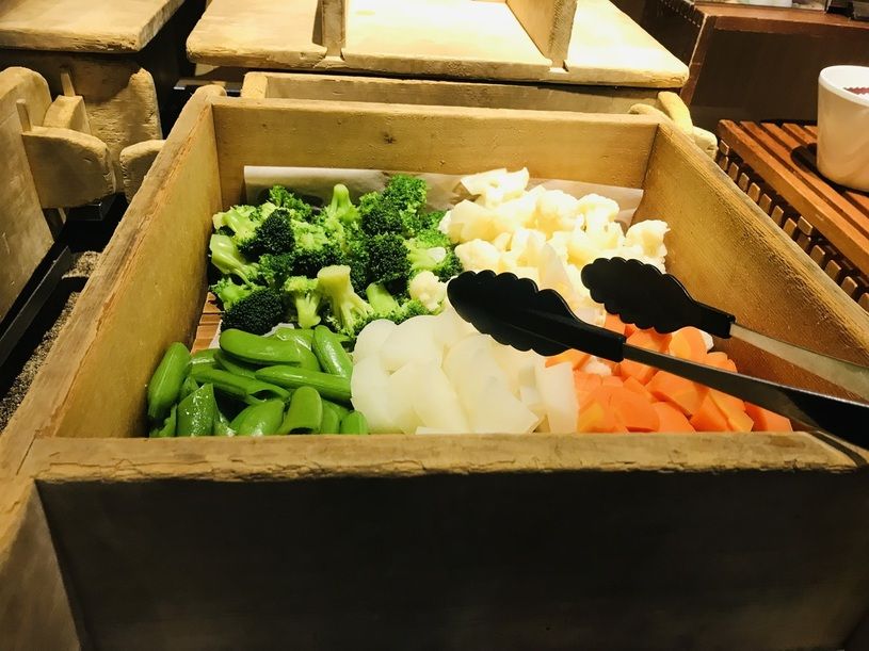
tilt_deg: -36.4
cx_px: 434
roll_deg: -5.9
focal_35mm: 28
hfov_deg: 63.5
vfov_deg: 49.7
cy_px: 326
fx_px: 703
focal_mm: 3.99
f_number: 1.8
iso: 40
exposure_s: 1/20
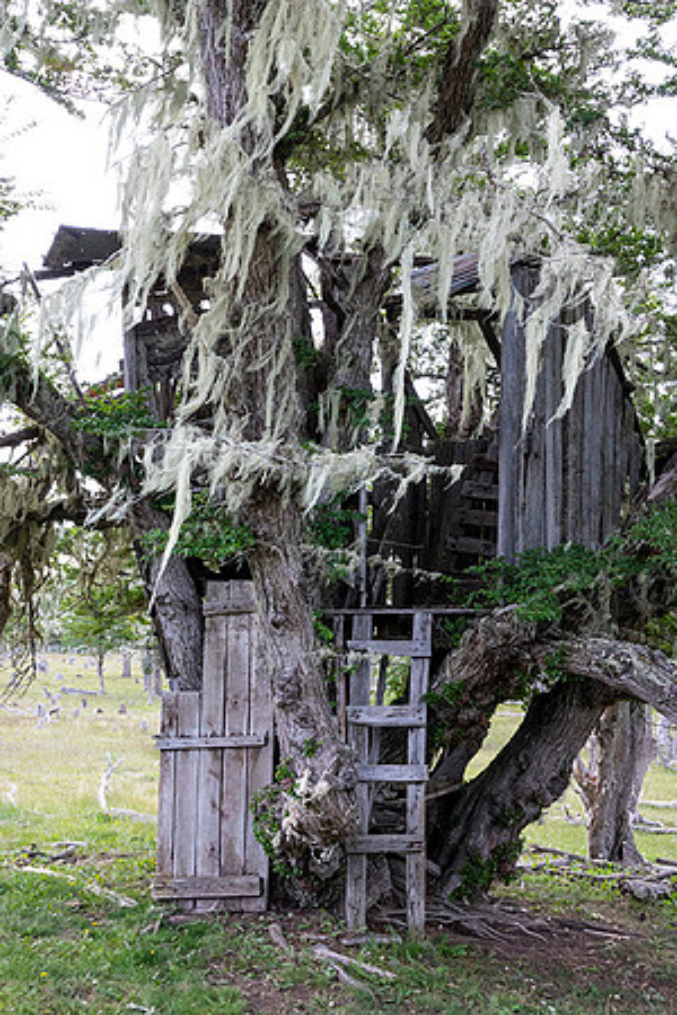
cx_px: 338
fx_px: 1156
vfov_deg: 47.4
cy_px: 508
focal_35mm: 41
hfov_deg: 32.6
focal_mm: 15.17
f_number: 8
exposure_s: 1/50
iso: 640
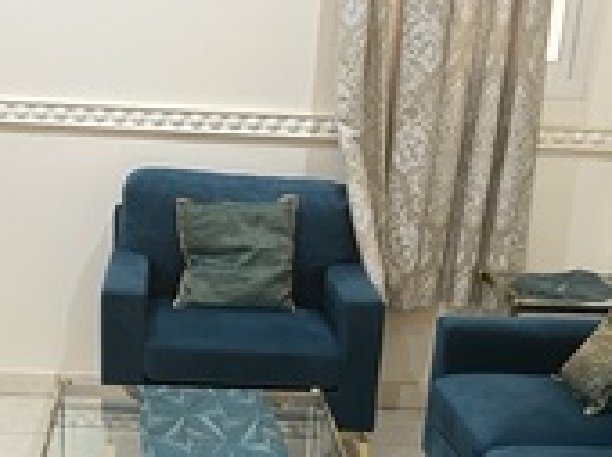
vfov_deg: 20.1
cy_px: 498
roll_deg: -2.1
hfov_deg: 27.7
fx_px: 1236
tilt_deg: -21.0
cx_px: 243
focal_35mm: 70
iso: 400
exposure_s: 1/60
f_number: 1.5
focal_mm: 5.7
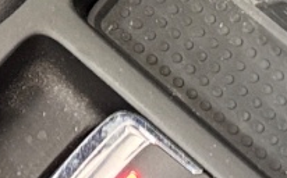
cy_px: -175
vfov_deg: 6.4
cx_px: -79
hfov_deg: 10.4
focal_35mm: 198
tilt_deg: -55.2
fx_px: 1546
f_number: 1.78
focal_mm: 6.76
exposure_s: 1/25
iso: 800
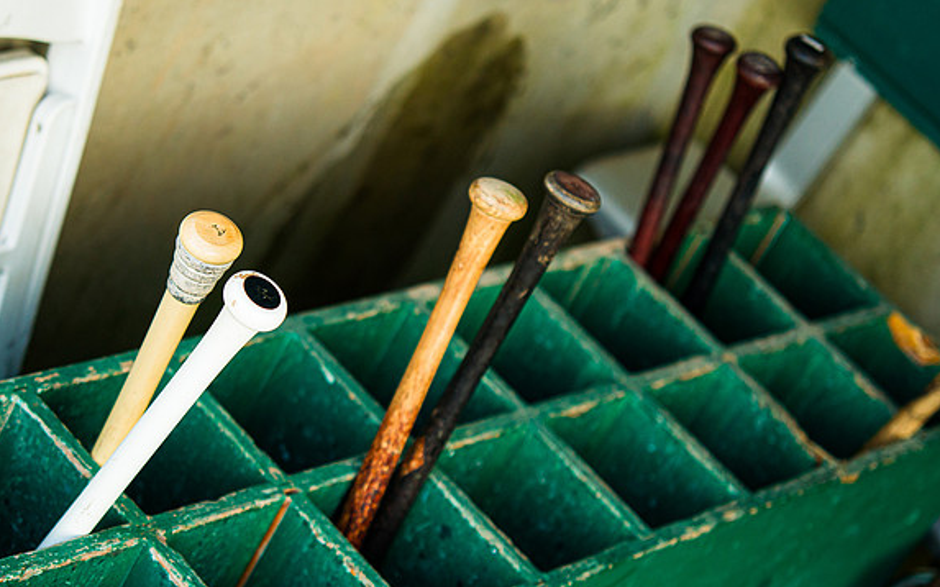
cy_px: 310
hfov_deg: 20.6
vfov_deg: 13.0
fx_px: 2587
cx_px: 405
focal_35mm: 101
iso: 400
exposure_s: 1/500
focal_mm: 75
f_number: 2.8
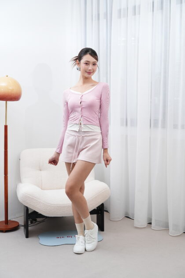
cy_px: 139
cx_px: 92
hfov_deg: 28.1
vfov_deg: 41.1
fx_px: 370
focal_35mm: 48
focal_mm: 48
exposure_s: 1/200
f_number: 5
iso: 250
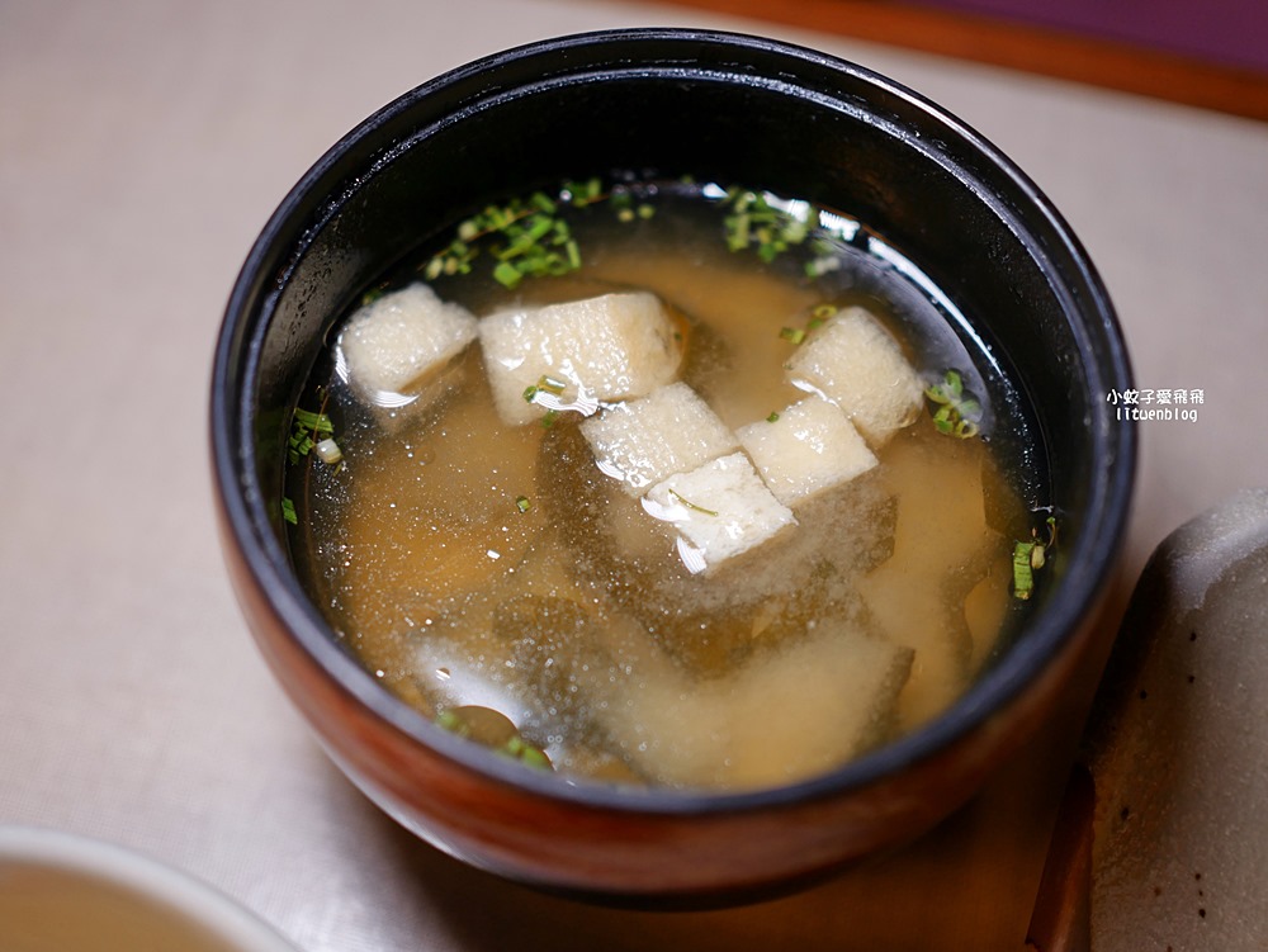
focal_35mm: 50
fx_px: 1832
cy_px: 476
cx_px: 634
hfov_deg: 38.2
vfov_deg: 29.1
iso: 200
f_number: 1.8
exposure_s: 1/200
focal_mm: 25
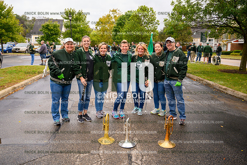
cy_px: 82
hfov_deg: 63.7
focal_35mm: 29
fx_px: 199
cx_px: 124
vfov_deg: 44.9
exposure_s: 1/640
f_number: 4
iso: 1250
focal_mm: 29
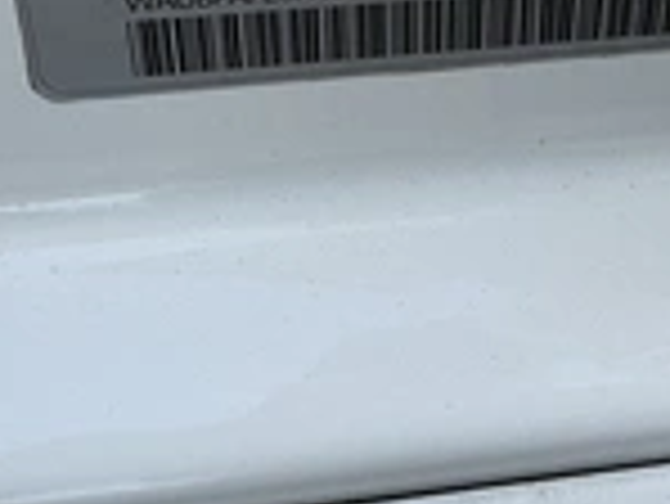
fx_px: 1453
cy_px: -22
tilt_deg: -46.0
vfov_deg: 19.0
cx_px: 481
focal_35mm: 75
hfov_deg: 25.7
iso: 25
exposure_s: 1/425
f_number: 1.8
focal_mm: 3
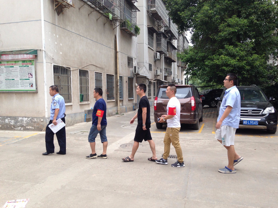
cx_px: 139
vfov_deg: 42.9
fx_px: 265
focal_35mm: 33
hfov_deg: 55.4
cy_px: 104
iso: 80
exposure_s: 1/120
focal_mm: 4.12
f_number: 2.4
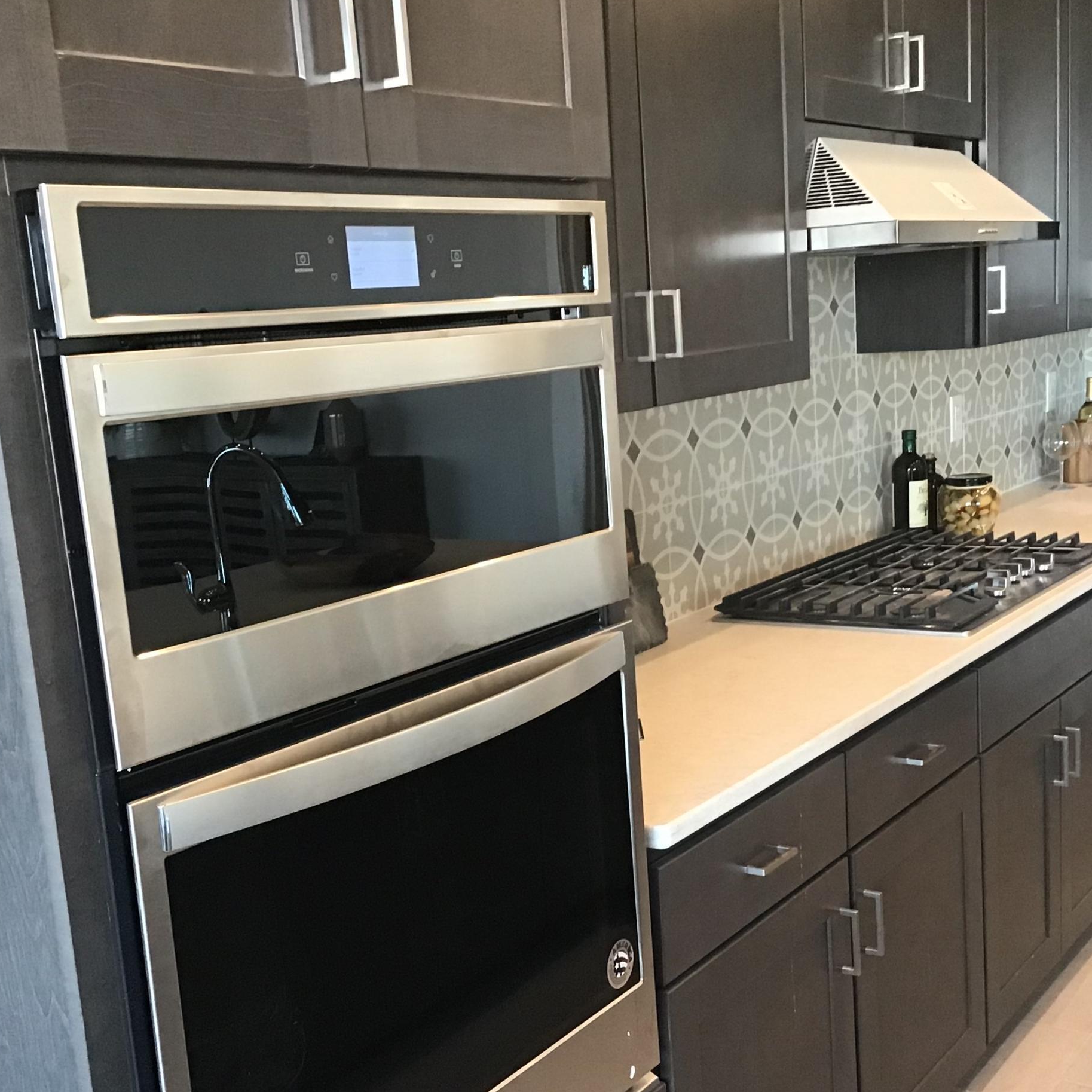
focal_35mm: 45
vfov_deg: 37.4
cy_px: 656
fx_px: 1606
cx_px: 583
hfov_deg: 37.5
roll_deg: +3.1
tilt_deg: -12.0
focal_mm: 3.3
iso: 125
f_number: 2.4
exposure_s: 1/30
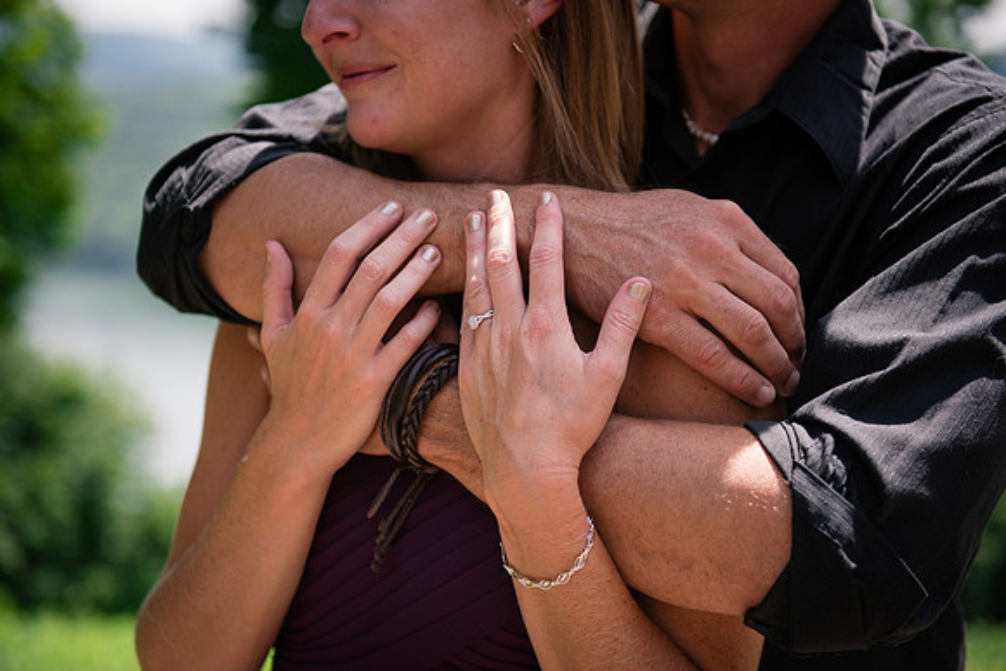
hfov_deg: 31.3
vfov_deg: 21.2
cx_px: 484
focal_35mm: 64
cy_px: 323
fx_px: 1798
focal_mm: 62
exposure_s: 1/2500
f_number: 2.8
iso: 500
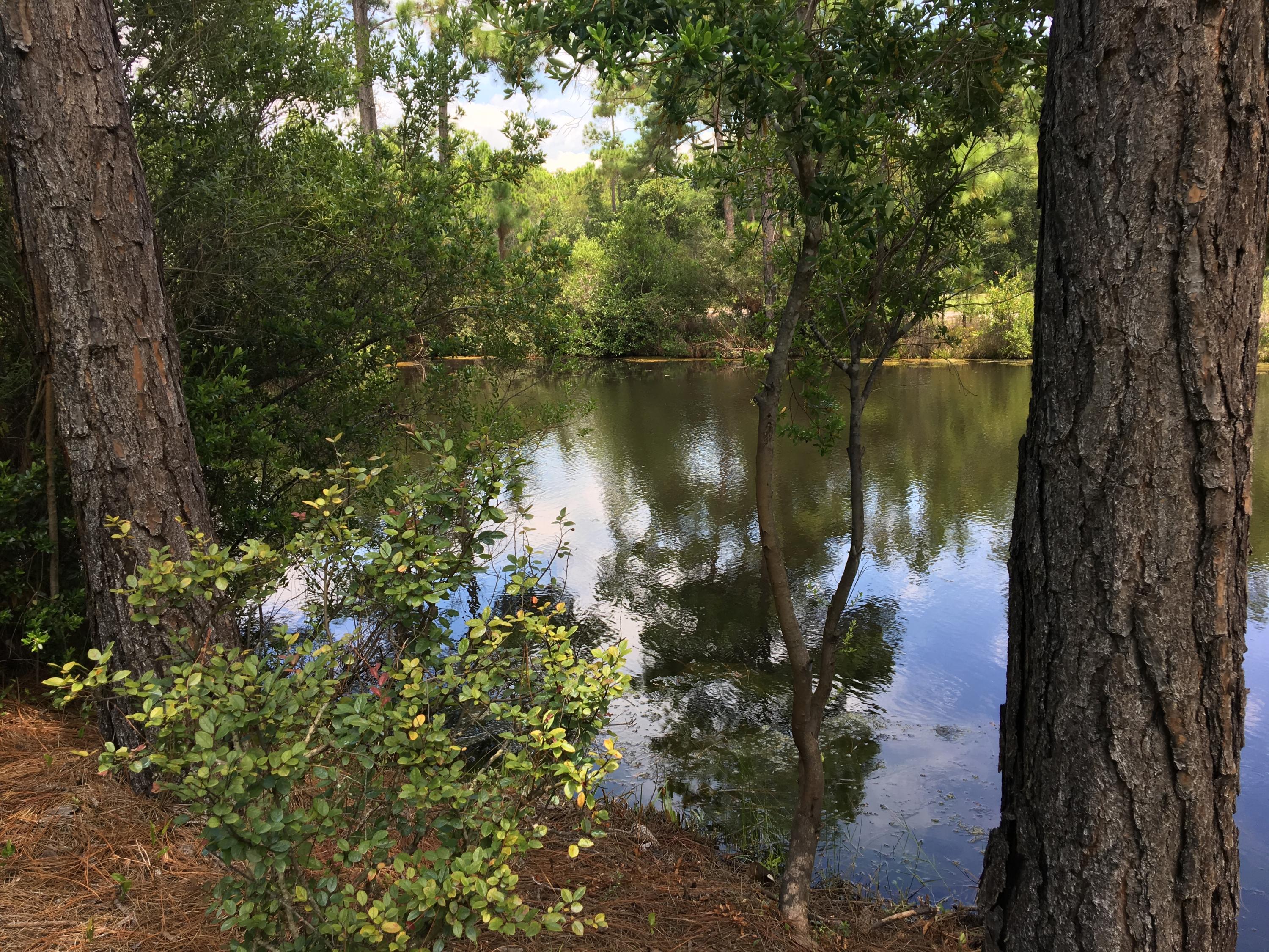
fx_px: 1063
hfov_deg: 61.7
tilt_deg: -9.8
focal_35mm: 29
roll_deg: +2.8
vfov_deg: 48.2
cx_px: 634
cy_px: 476
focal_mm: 4.15
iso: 25
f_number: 2.2
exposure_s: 1/278
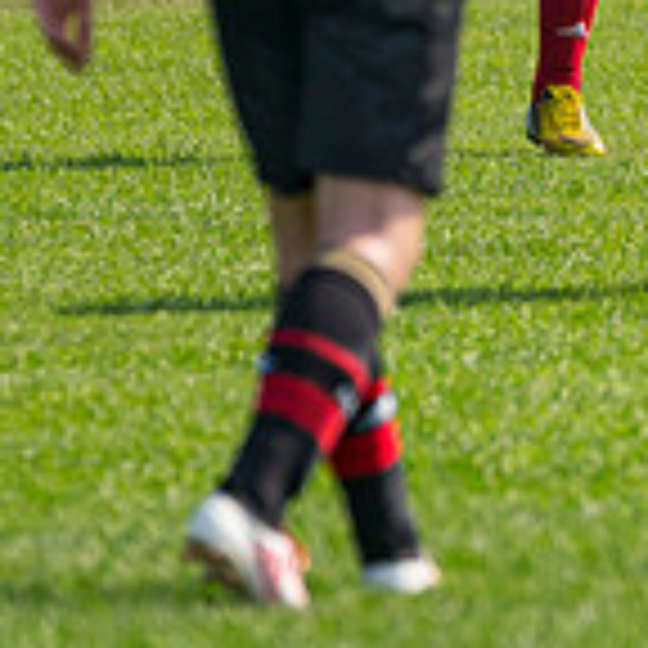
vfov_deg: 1.2
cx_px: 1158
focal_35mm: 1476
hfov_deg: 1.2
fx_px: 31260
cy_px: -216
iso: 400
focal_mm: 200
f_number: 2.8
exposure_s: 1/5000
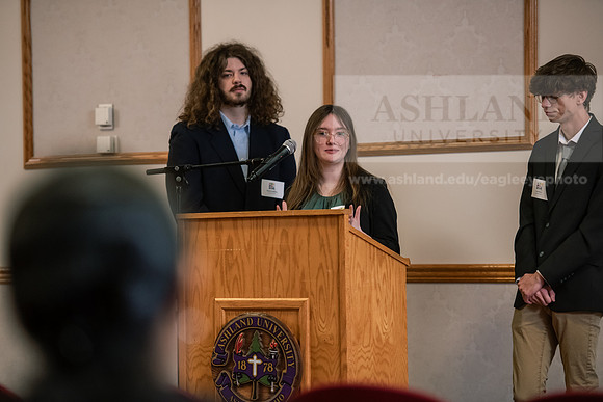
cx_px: 302
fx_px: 2513
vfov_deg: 9.2
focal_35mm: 150
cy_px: 201
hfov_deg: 13.7
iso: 2500
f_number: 3.2
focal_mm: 150
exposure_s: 1/200
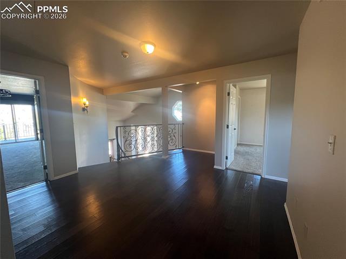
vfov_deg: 89.8
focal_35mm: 13
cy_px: 130
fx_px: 130
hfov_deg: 106.2
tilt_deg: -5.4
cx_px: 173
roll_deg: +0.4
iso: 250
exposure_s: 1/60
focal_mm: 1.57
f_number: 1.8
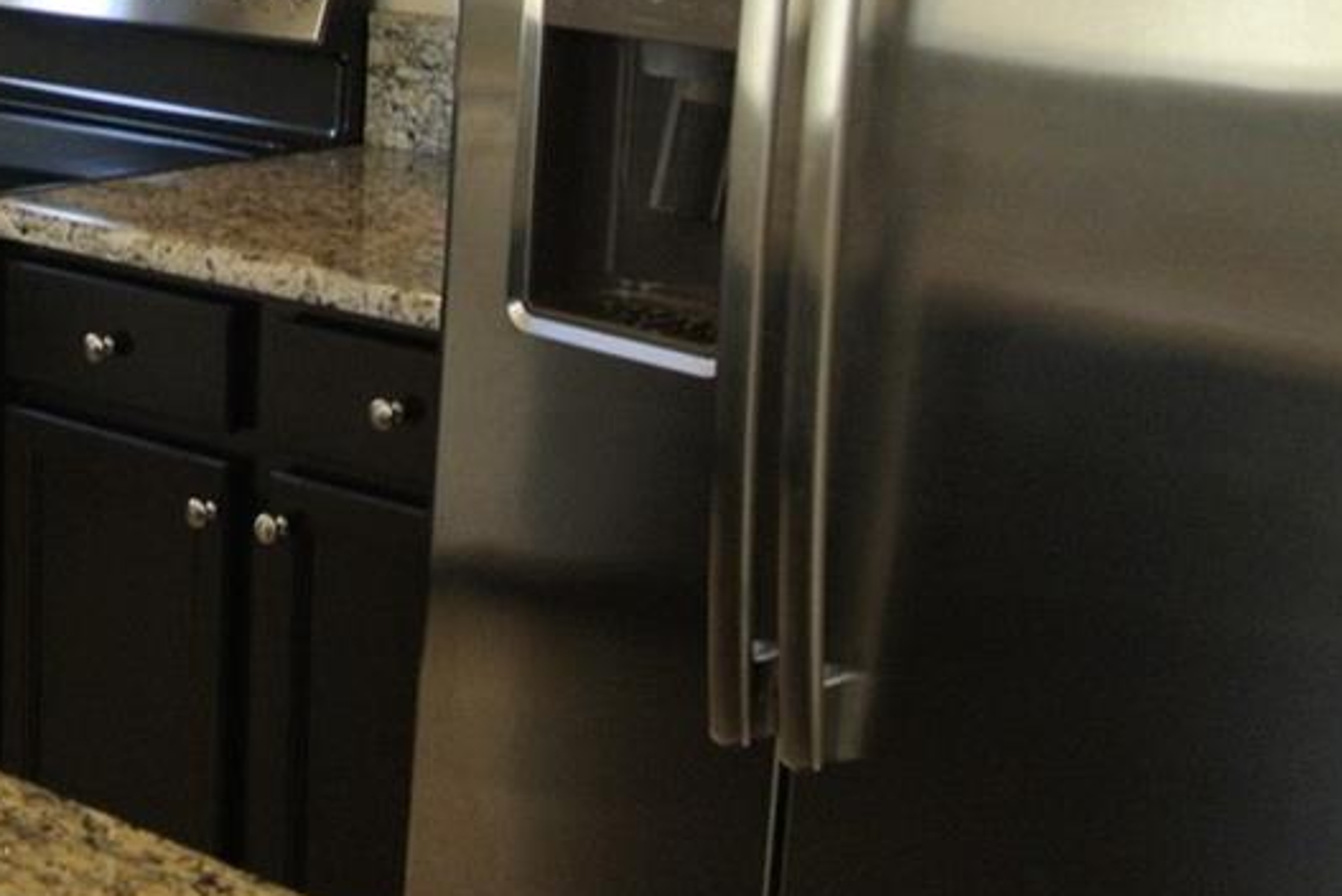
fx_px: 3058
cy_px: 125
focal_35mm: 82
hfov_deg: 22.9
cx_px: -219
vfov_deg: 16.5
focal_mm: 10
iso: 250
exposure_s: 1/60
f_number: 3.5
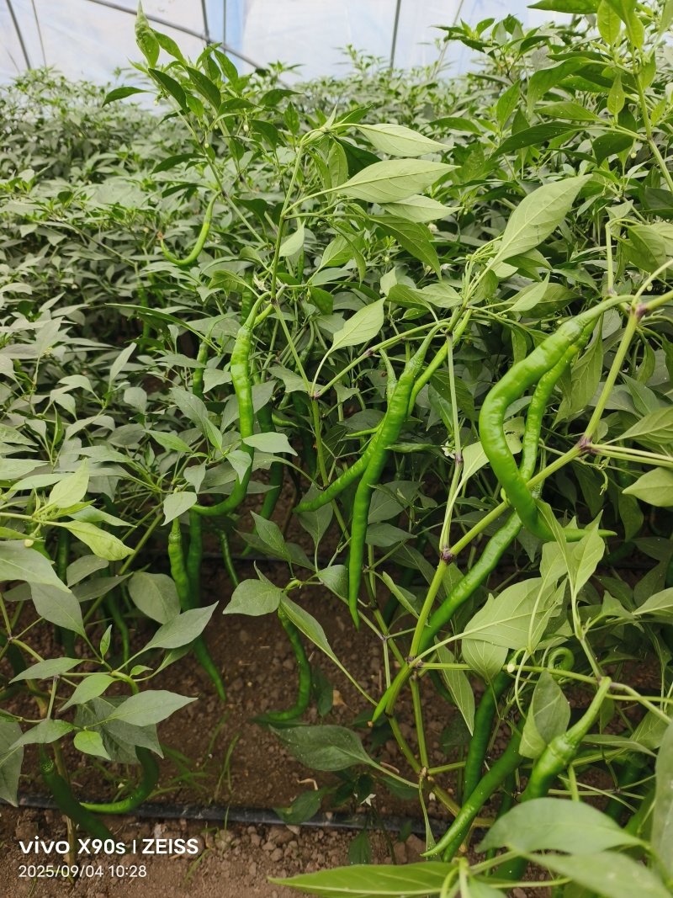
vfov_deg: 73.9
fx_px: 596
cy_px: 449
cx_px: 336
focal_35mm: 23
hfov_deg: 58.9
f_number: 1.75
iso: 72
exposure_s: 1/528
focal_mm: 5.5
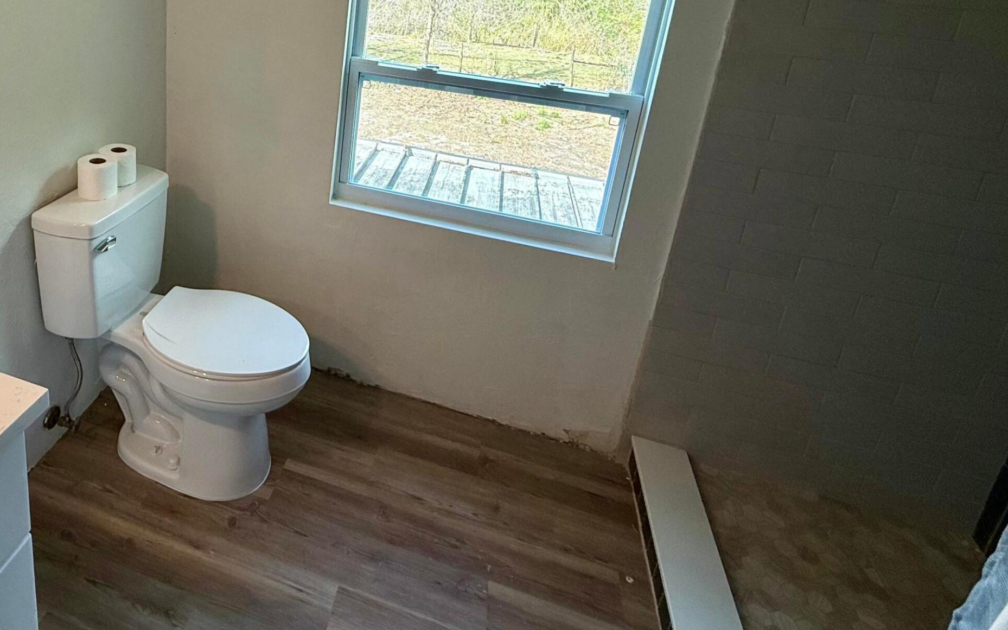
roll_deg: -3.8
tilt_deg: -15.1
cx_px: 311
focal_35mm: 23
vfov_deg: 49.0
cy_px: 101
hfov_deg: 74.0
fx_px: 632
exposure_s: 1/184
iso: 64
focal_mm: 2.22
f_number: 2.2
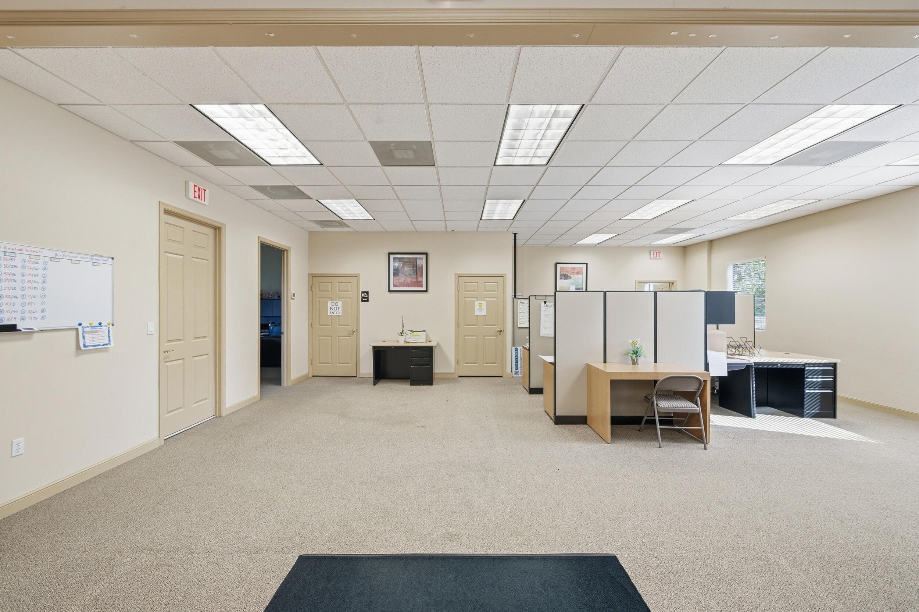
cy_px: 306
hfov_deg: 104.3
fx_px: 357
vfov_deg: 81.1
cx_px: 460
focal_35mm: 14
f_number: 8
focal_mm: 14
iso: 400
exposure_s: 1/640
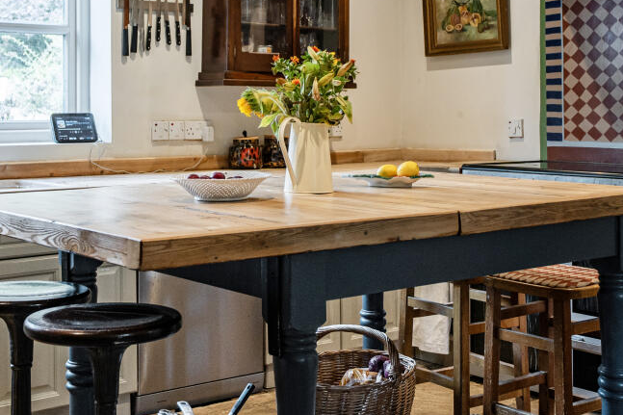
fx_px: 986
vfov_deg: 23.5
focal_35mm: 57
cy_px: 106
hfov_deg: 35.0
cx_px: 254
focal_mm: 24
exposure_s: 1/100
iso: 400
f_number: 4
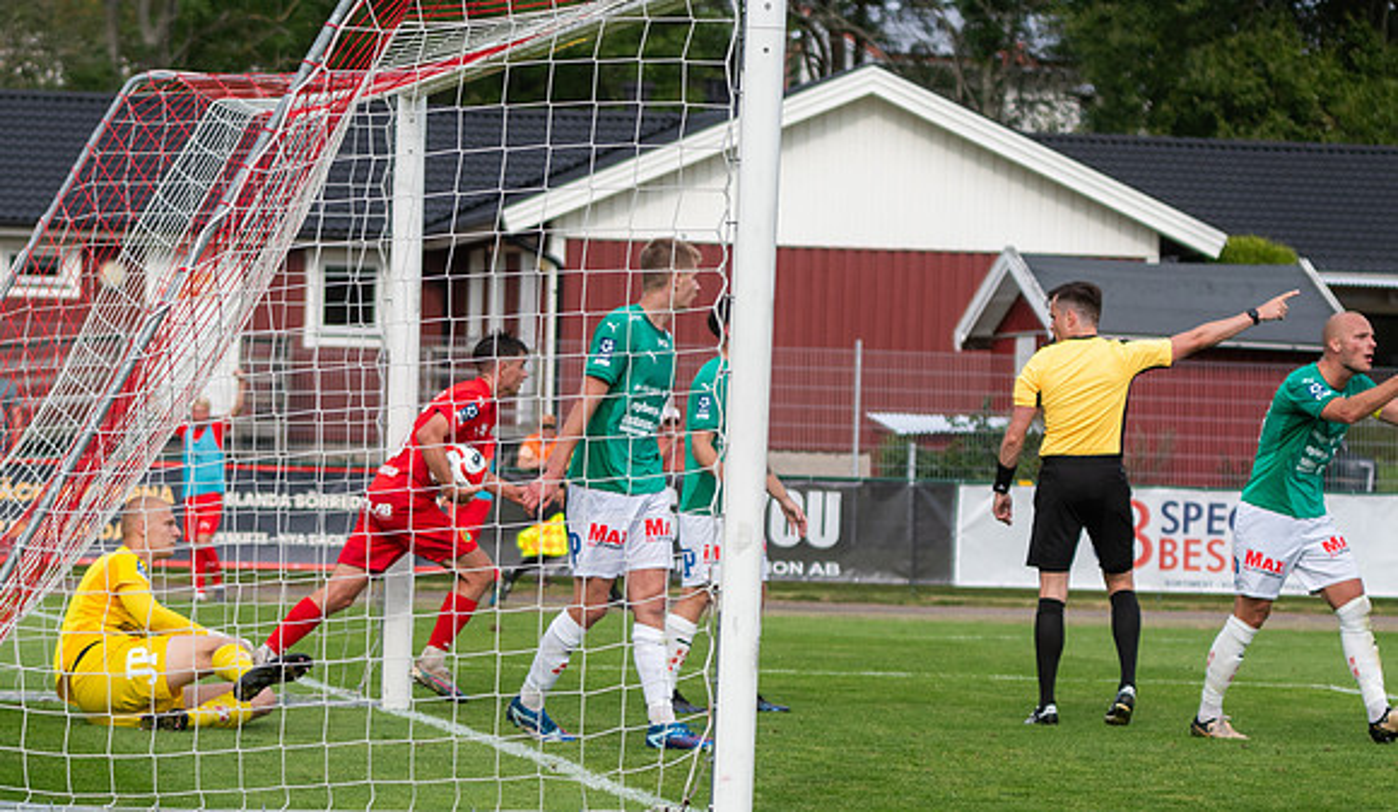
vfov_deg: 7.2
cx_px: 434
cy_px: 642
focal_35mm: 173
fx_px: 6448
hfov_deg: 12.4
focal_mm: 78
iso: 220
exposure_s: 1/1600
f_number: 3.2
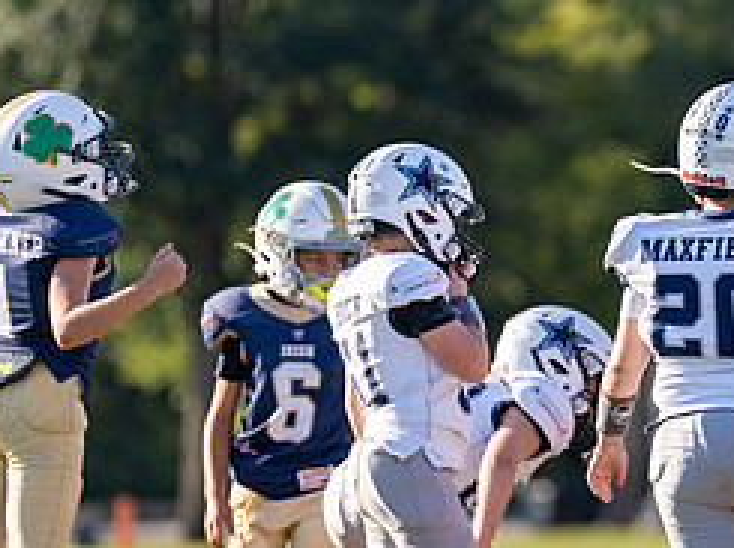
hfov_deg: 3.1
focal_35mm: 645
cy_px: 311
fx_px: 13657
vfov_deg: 2.3
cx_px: 692
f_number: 2.8
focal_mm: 200
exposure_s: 1/2500
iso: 250
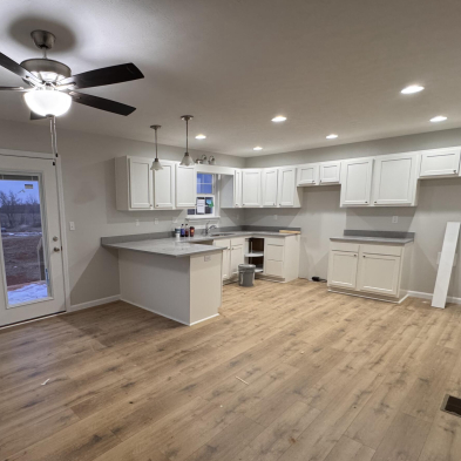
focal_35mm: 21
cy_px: 260
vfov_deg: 71.8
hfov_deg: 70.6
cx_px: 165
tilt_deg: -10.0
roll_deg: +0.9
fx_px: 316
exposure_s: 1/120
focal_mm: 2.22
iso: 320
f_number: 2.2
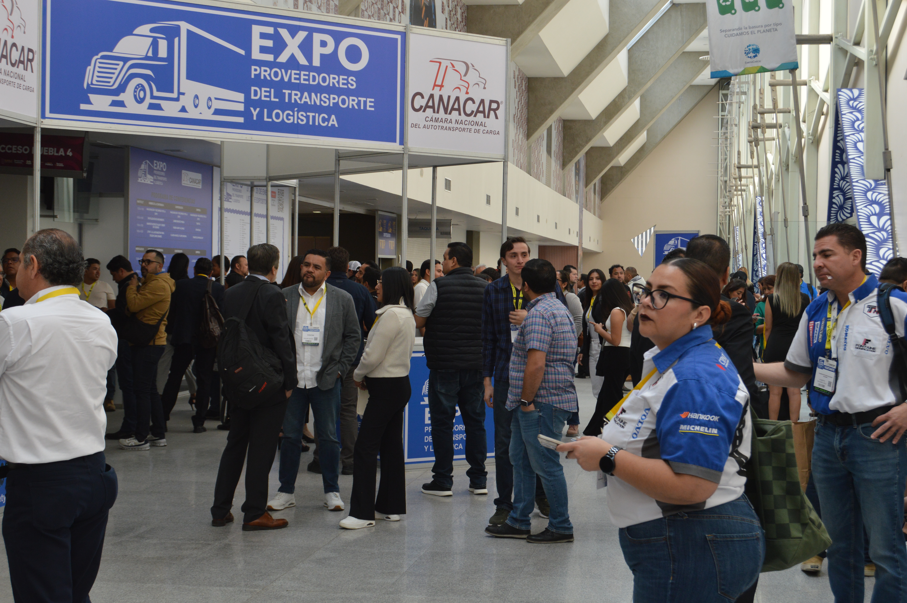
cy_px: 302
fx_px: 1435
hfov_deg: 35.1
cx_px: 454
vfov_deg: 23.7
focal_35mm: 57
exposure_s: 1/160
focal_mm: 38
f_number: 8
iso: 400
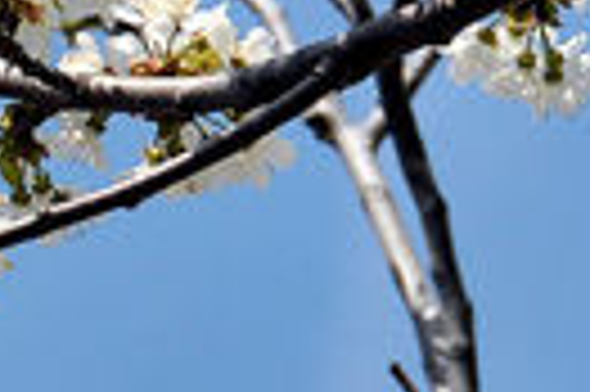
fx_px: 12643
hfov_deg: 2.7
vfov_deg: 1.8
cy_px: -390
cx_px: -581
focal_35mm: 772
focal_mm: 75
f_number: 6.3
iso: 200
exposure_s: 1/1000
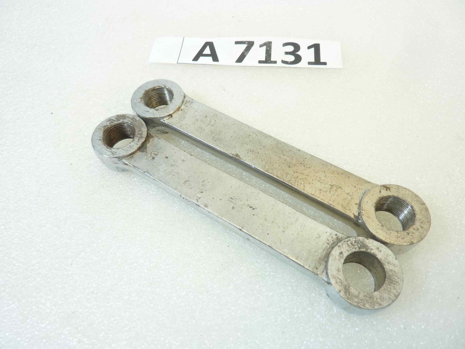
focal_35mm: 25
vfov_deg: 54.9
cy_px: 174
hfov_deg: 69.4
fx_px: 336
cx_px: 232
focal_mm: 4.1
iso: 80
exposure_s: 1/25
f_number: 3.3
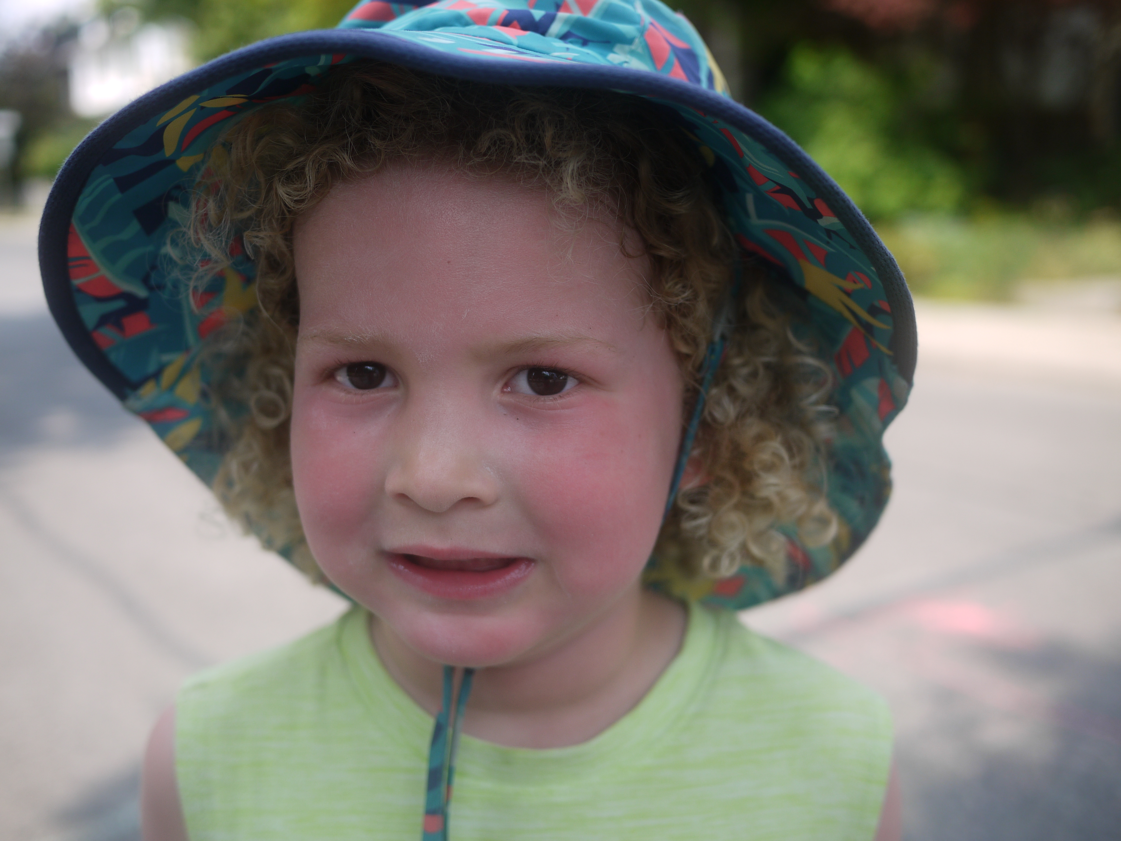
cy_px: 420
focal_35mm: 40
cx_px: 560
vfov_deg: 36.0
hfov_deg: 46.8
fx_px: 1295
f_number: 2
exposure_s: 1/1300
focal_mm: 20
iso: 100
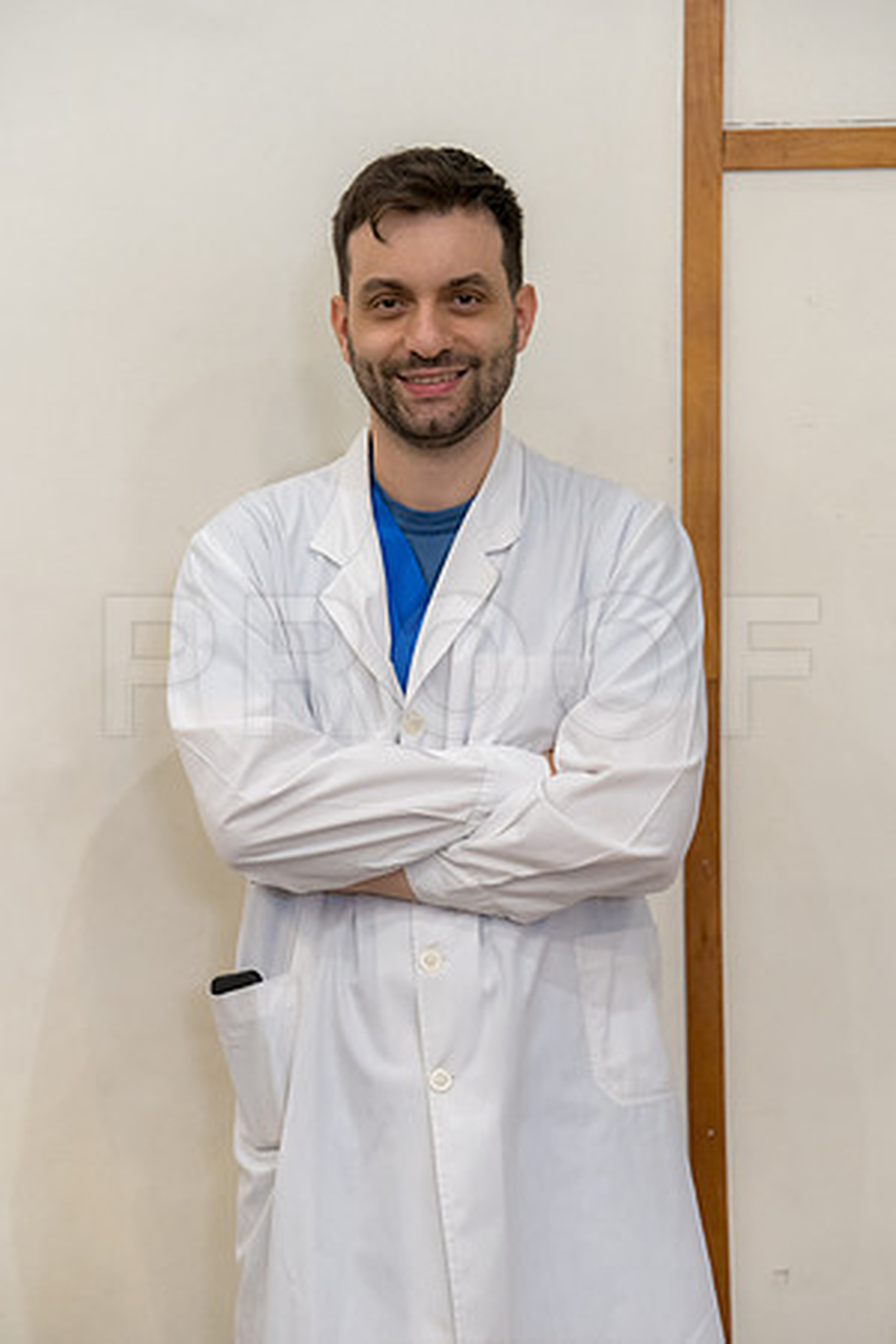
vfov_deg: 21.5
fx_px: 3546
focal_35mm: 95
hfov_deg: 14.4
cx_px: 448
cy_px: 672
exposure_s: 1/80
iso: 5000
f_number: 4
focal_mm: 95
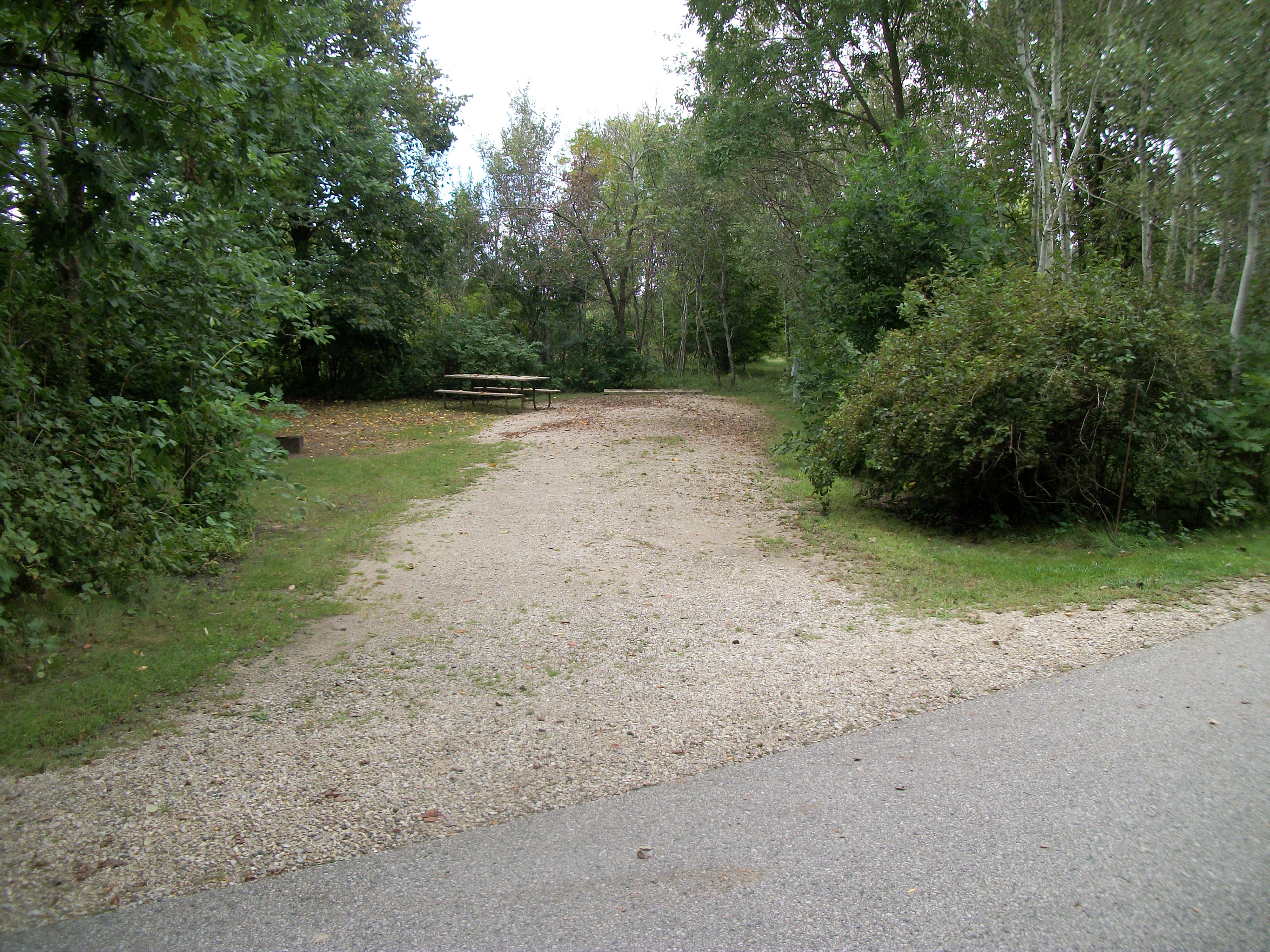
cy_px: 476
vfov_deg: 44.2
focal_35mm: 32
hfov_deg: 56.8
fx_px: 1174
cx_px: 635
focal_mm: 5.7
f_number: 2.9
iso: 80
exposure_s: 1/320
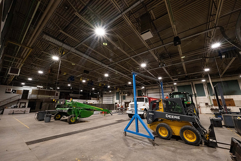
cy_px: 80
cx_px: 120
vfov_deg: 81.2
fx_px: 94
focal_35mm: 14
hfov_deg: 104.2
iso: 5000
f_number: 16
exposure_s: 1/30
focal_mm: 14
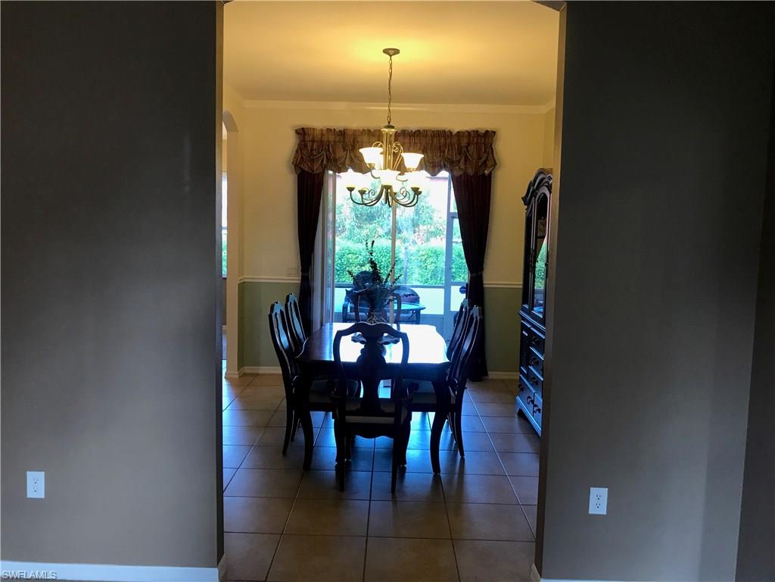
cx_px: 388
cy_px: 291
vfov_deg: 49.7
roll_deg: -1.4
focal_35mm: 28
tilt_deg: -7.6
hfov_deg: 63.4
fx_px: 627
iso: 40
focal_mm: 3.99
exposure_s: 1/30
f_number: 1.8
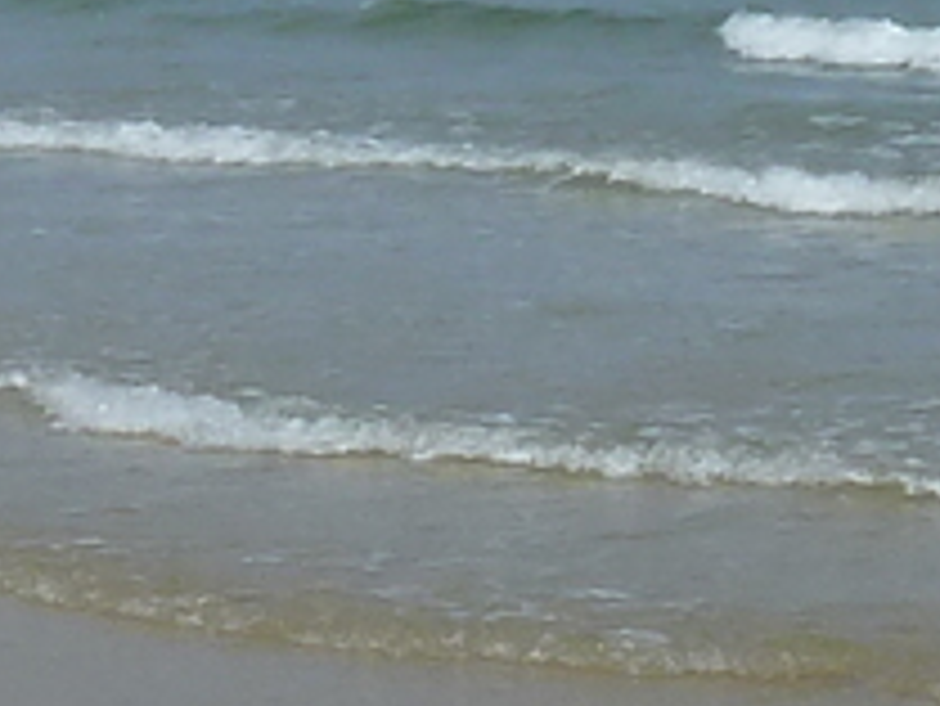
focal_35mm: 191
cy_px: 67
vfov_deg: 7.8
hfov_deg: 10.3
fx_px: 5190
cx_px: 243
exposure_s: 1/500
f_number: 5.6
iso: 80
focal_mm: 4.1
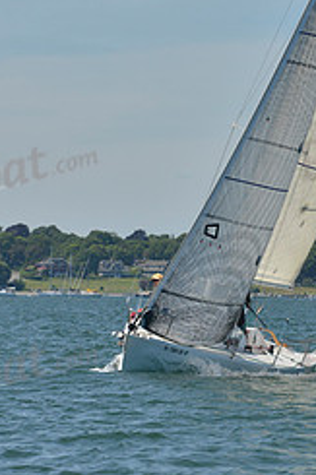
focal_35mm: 289
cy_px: 58
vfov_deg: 7.1
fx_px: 3810
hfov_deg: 4.7
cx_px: 199
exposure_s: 1/1250
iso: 280
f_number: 9
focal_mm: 122
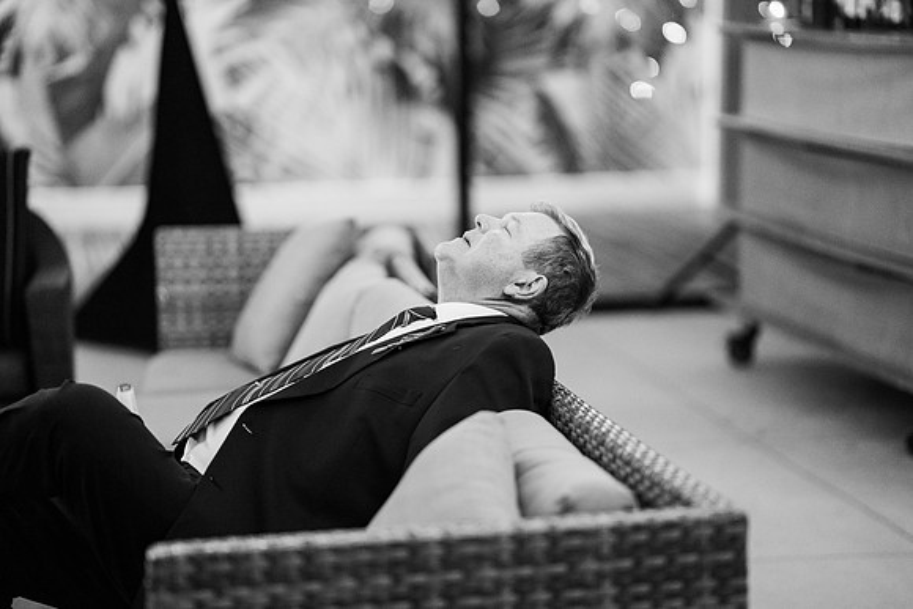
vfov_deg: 16.1
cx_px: 456
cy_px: 304
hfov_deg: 23.9
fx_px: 2156
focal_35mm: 85
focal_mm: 85
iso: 1000
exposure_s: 1/320
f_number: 1.4
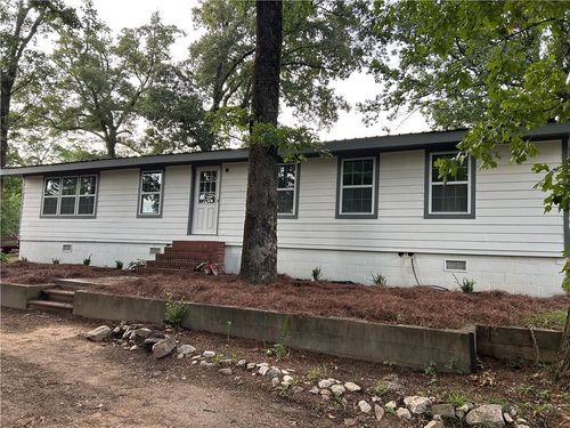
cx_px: 285
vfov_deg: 53.1
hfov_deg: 67.3
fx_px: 428
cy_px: 214
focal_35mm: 26
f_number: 1.5
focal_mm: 5.7
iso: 125
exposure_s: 1/121
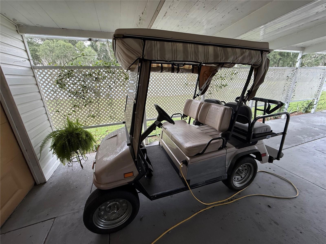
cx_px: 163
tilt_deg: -17.8
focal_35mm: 14
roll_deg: +0.6
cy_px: 122
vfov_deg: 85.7
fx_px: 132
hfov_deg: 102.1
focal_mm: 2.22
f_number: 2.2
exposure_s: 1/99
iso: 160
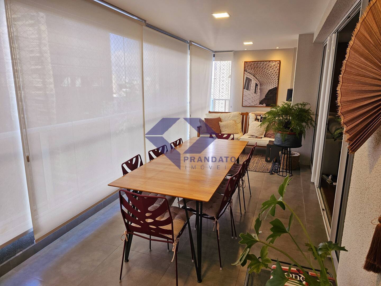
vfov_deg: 58.9
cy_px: 143
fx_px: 253
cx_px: 190
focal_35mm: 23
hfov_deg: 73.9
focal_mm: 6.3
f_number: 1.7
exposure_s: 1/120
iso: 64
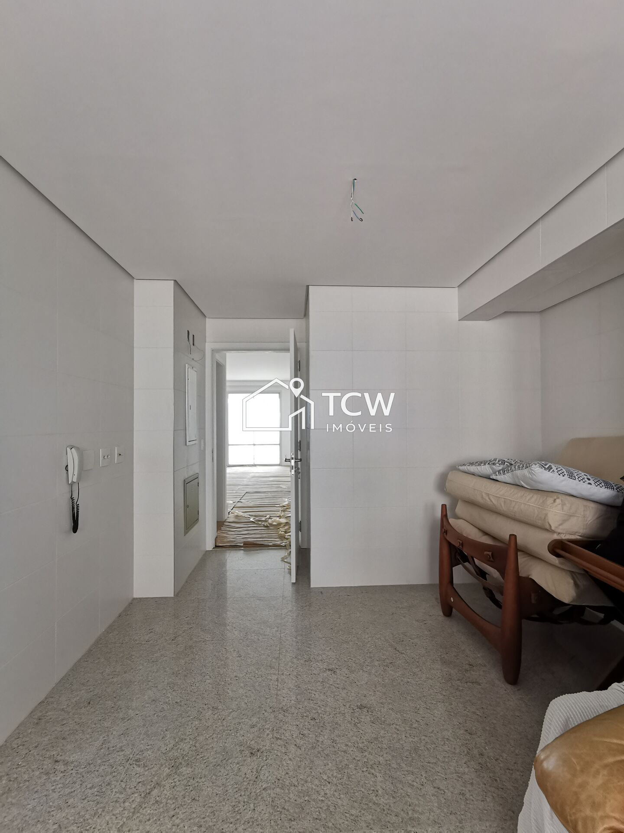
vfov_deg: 94.5
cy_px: 416
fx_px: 385
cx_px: 312
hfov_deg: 78.1
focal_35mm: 16
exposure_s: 1/50
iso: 125
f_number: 2.2
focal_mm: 2.35
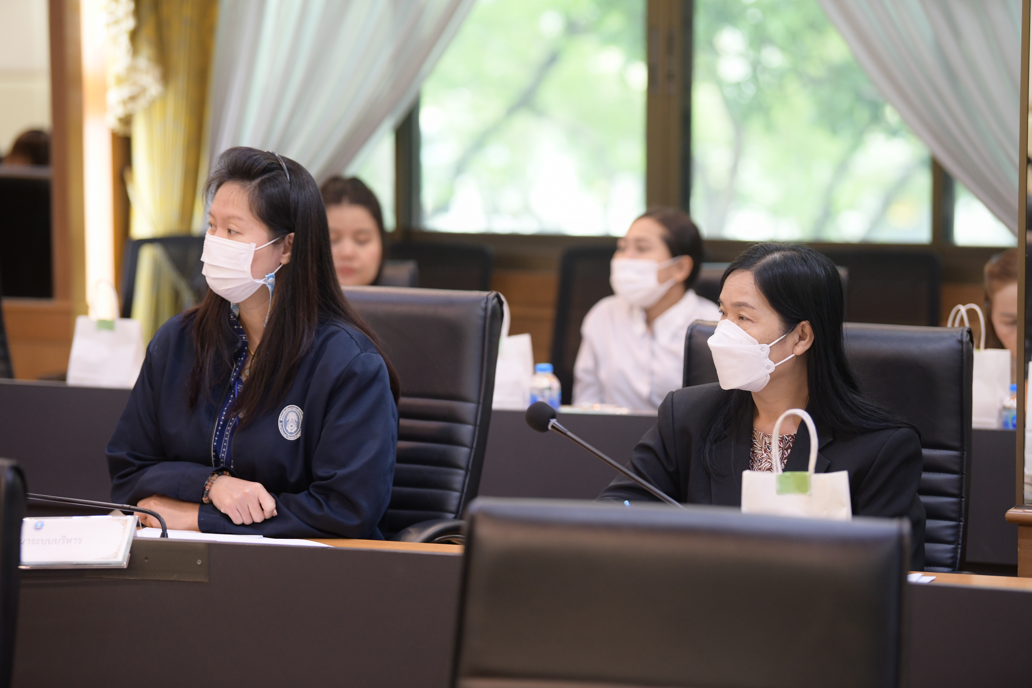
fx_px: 3440
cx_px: 516
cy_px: 344
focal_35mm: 120
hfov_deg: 17.1
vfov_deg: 11.4
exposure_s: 1/100
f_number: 2.8
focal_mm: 120
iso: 1250
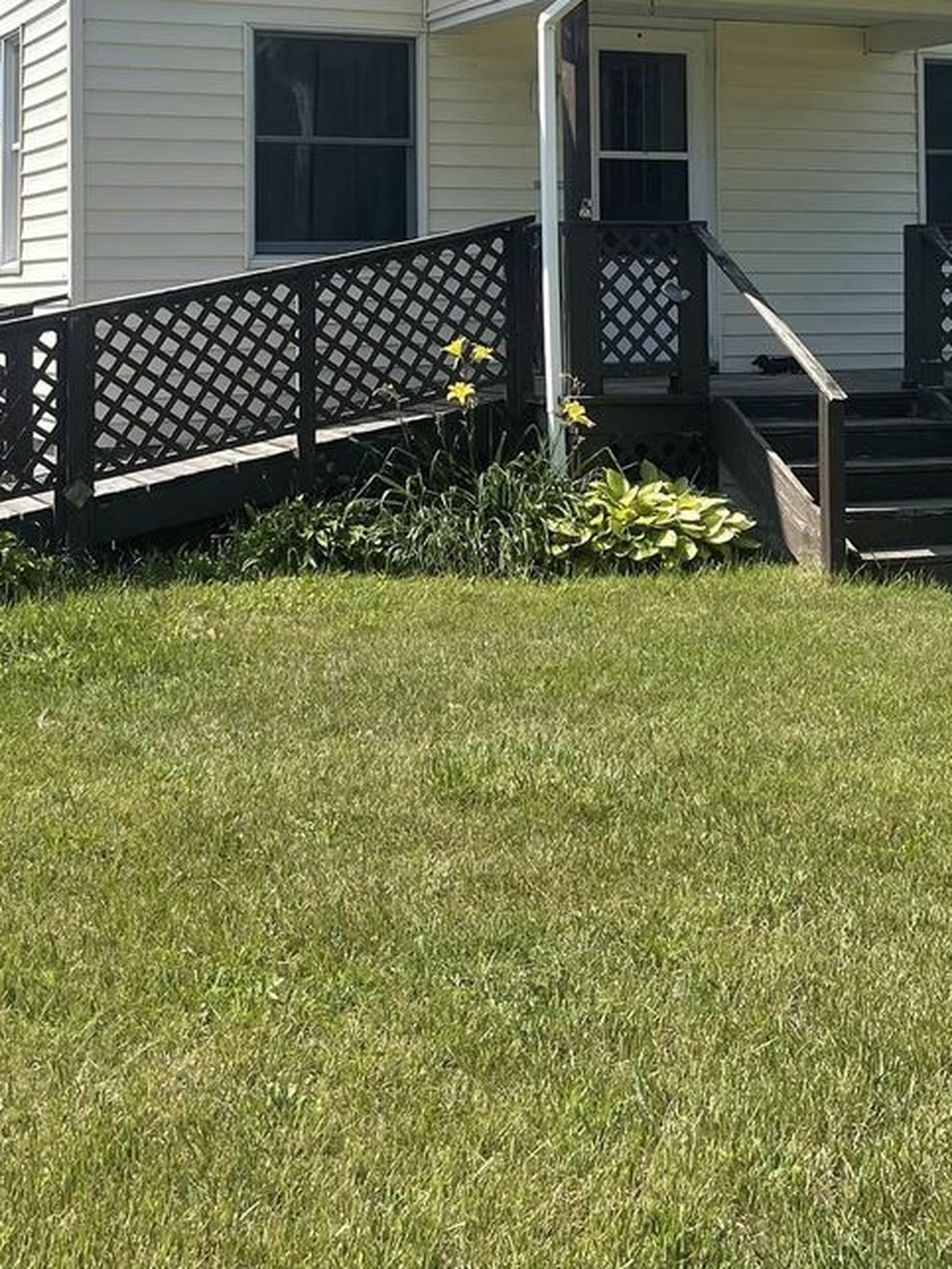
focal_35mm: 53
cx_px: 477
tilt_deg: +3.9
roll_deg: +0.7
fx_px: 1943
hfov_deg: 27.5
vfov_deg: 34.4
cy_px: 163
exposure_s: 1/3165
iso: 32
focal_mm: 5.1
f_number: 1.6
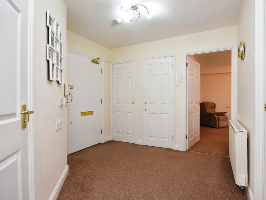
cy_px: 100
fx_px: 131
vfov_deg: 74.7
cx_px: 153
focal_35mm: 17
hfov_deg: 90.4
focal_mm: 10
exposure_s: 1/30
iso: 800
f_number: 8
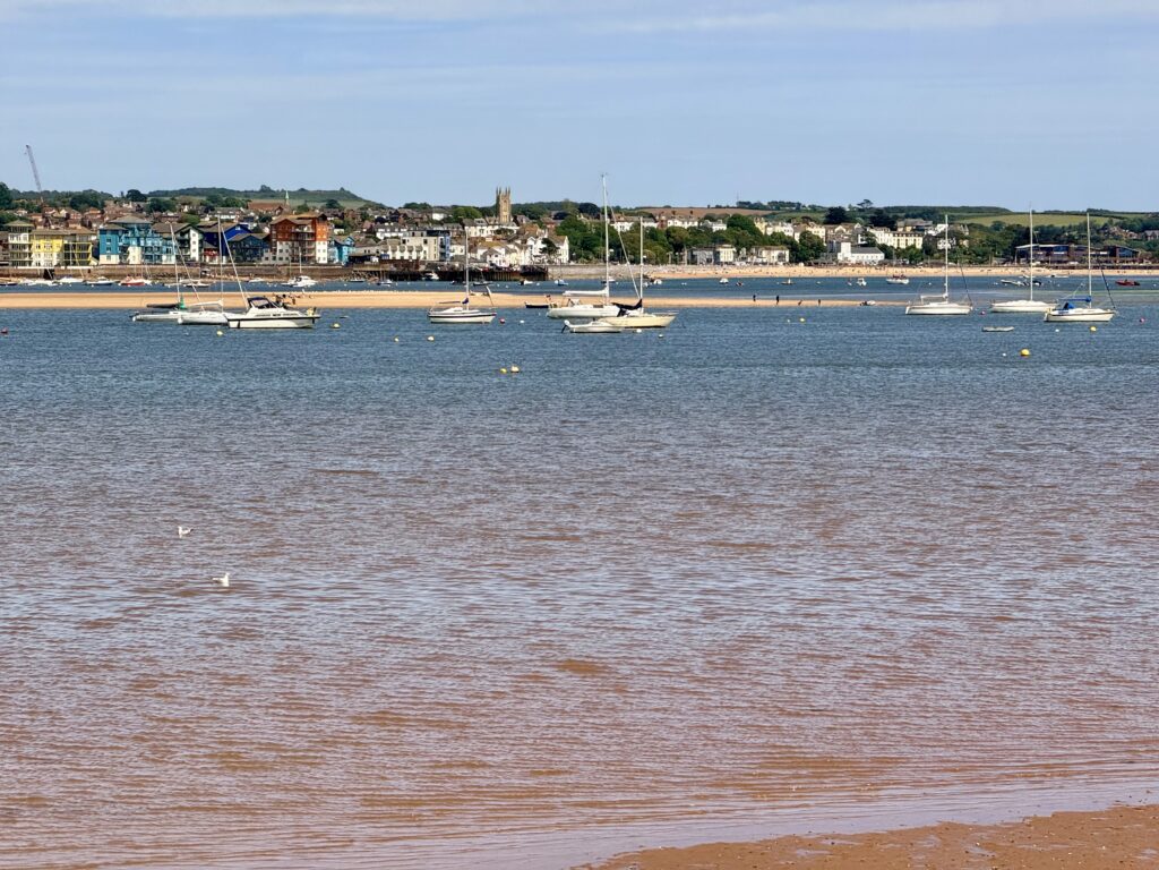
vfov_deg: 12.3
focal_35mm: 120
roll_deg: +0.8
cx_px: 580
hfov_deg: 16.4
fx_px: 4018
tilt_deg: -0.7
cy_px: 435
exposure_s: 1/1248
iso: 50
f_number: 2.8
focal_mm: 15.66
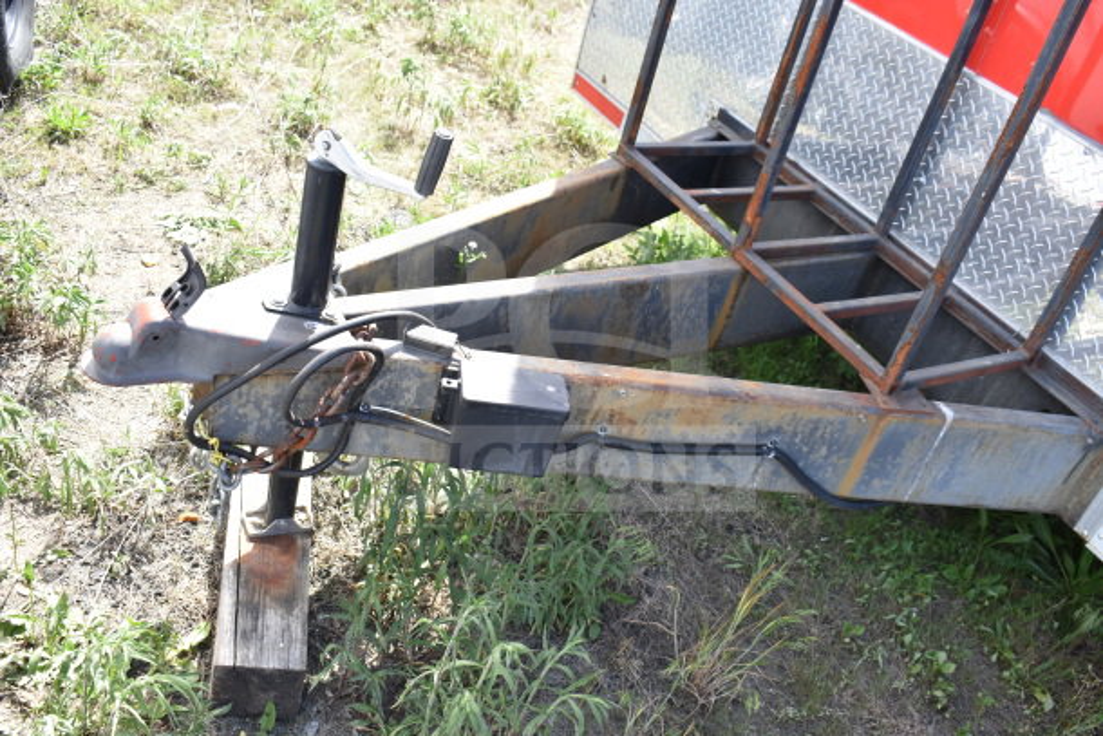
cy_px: 368
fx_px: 1057
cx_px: 552
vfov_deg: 38.4
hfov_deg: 55.1
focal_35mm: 34
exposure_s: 1/125
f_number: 5.6
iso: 200
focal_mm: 23
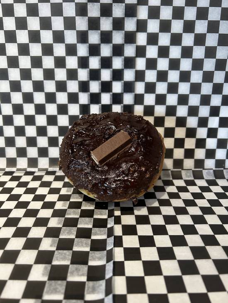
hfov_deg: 53.1
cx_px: 114
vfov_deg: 67.3
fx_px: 228
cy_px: 152
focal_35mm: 26
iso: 80
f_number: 1.5
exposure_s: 1/120
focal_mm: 5.7
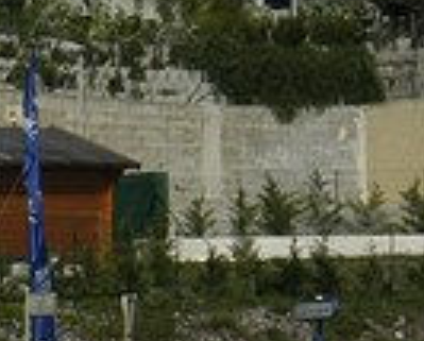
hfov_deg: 1.6
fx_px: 15217
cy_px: 339
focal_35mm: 1210
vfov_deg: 1.3
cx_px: -437
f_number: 8
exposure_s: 1/1000
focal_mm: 135
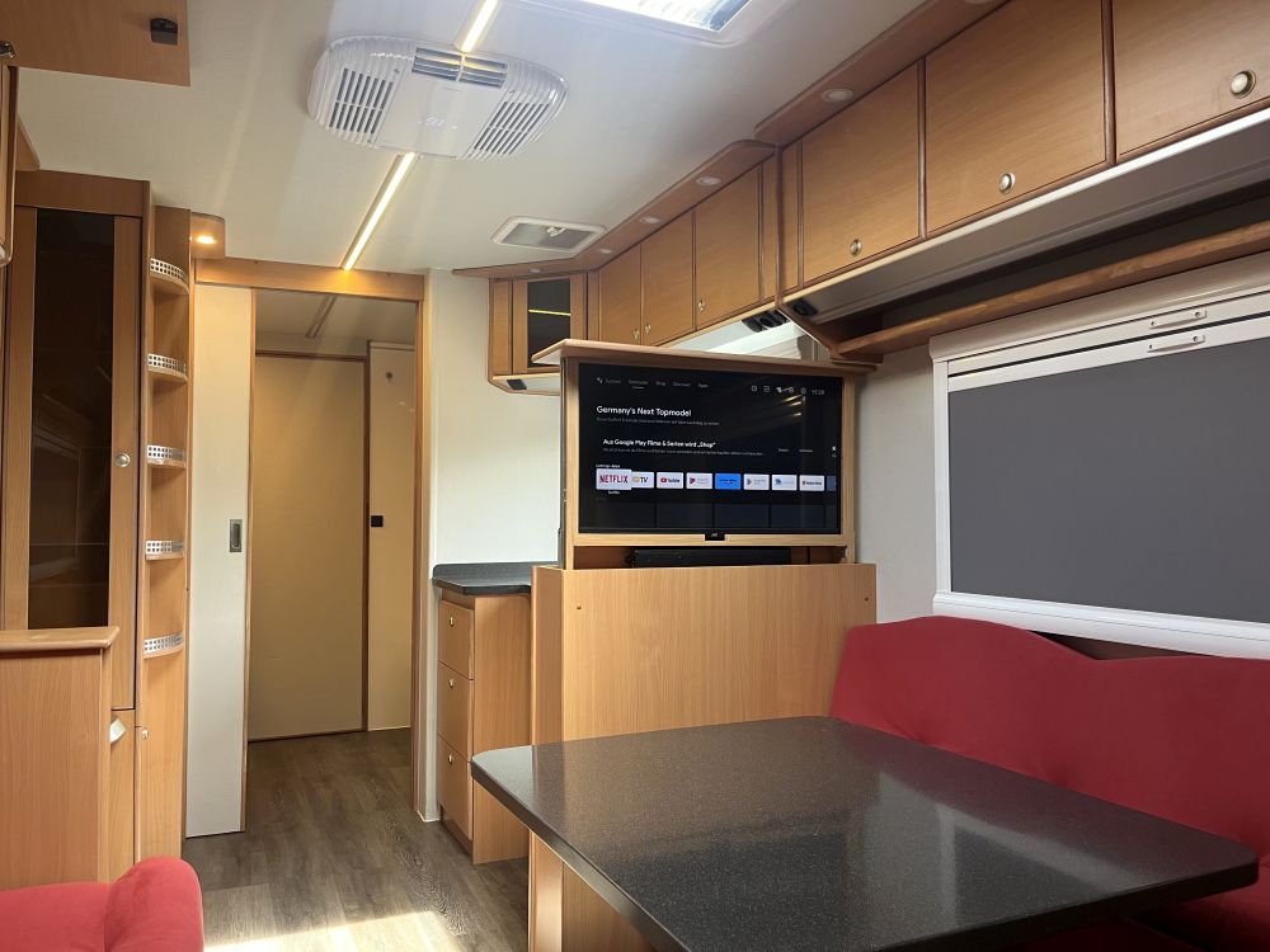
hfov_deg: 67.3
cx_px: 635
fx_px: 954
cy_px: 476
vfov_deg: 53.1
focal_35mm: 26
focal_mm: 5.1
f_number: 1.6
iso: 125
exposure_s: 1/90
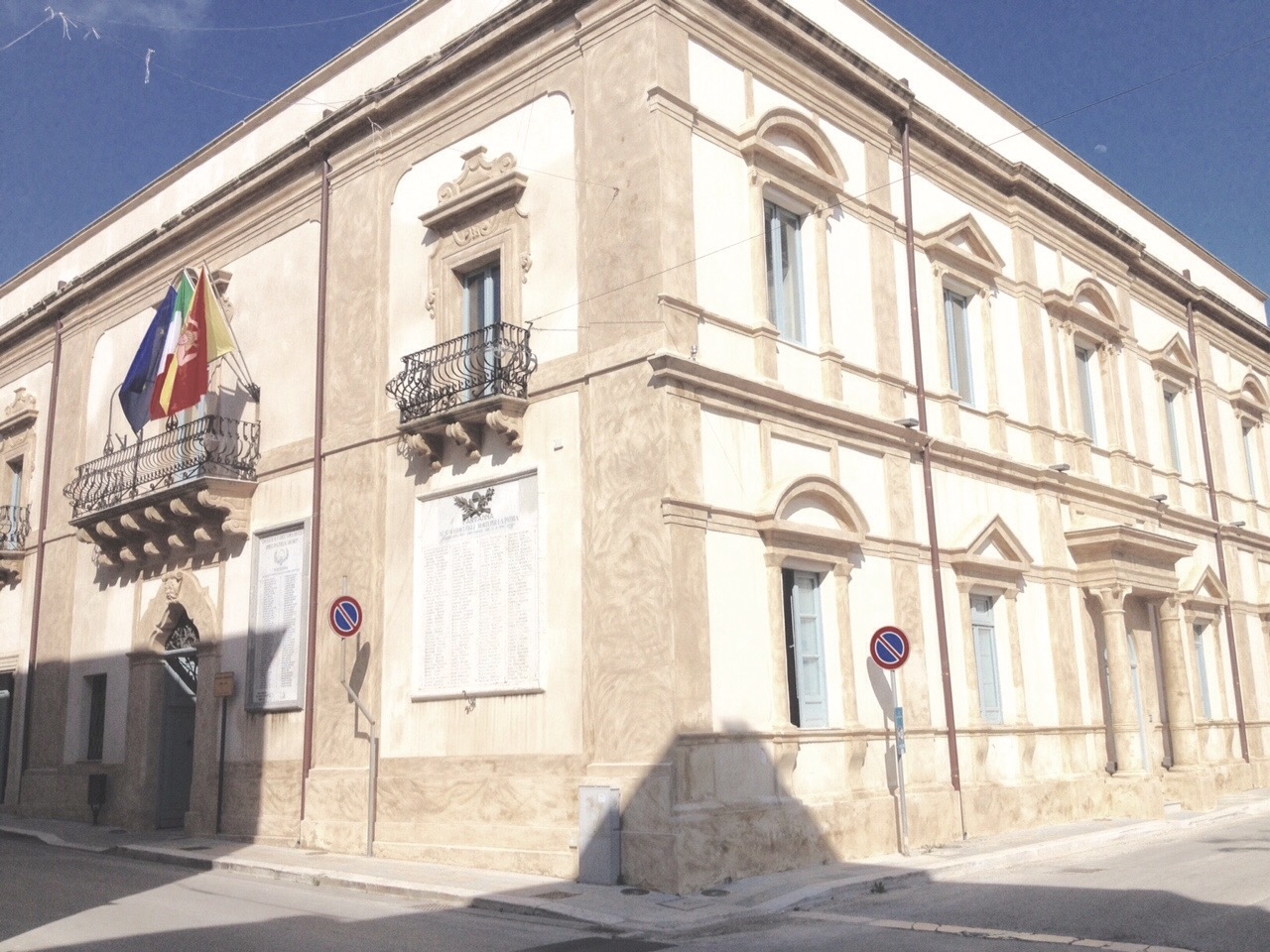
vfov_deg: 40.7
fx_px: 1284
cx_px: 635
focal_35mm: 35
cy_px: 476
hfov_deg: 52.6
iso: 50
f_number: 2.4
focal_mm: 4.28
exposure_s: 1/3953
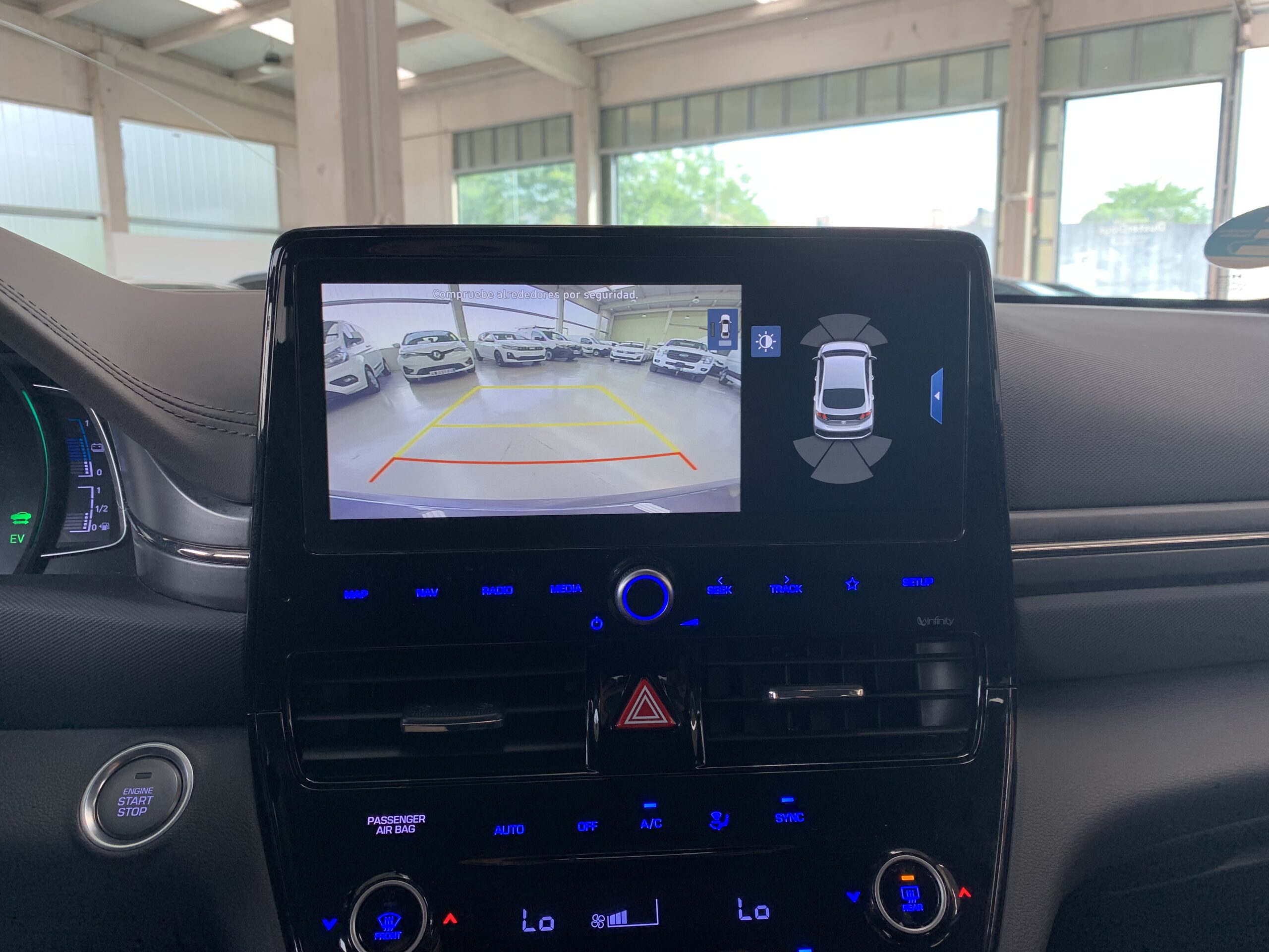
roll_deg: -1.0
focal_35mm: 26
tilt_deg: -8.0
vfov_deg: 53.1
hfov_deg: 67.3
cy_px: 476
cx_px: 634
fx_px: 953
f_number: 1.8
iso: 40
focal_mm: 4.25
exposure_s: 1/114
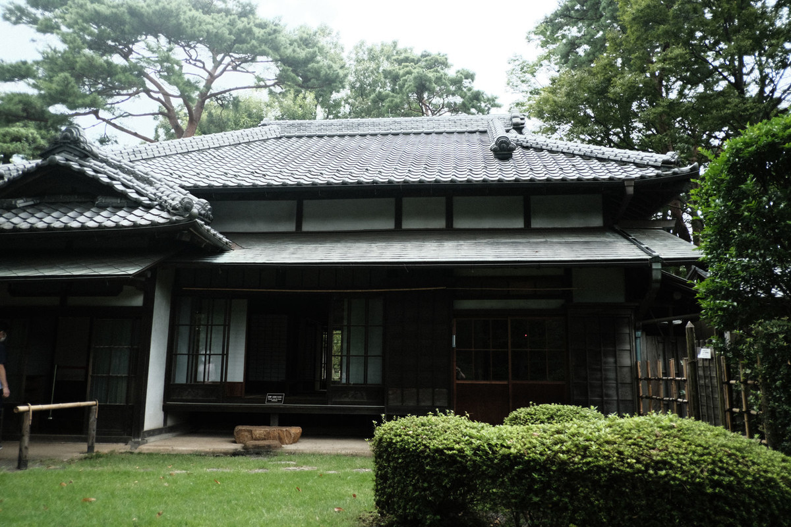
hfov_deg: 67.4
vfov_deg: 47.9
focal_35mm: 27
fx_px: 593
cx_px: 396
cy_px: 264
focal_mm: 18
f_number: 2
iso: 640
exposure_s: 1/1900
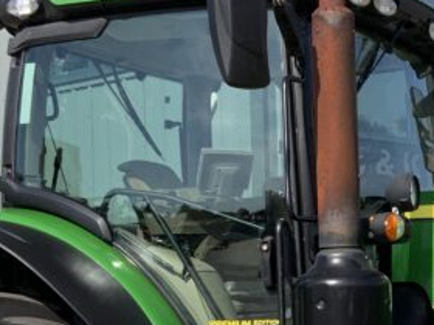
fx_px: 1329
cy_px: 333
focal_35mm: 106
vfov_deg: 13.7
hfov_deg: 17.8
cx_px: 491
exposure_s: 1/1451
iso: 16
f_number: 1.8
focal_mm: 3
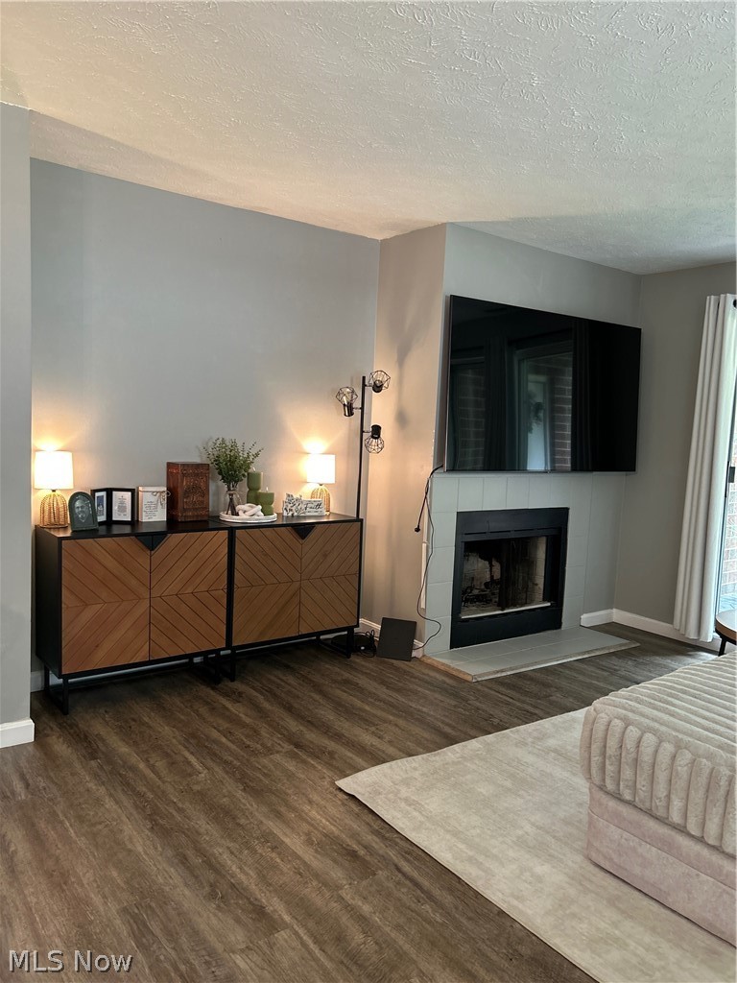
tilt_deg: -5.0
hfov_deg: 53.1
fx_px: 738
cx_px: 368
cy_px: 492
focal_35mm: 26
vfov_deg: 67.3
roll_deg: -3.1
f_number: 1.5
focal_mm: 5.7
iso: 200
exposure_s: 1/60
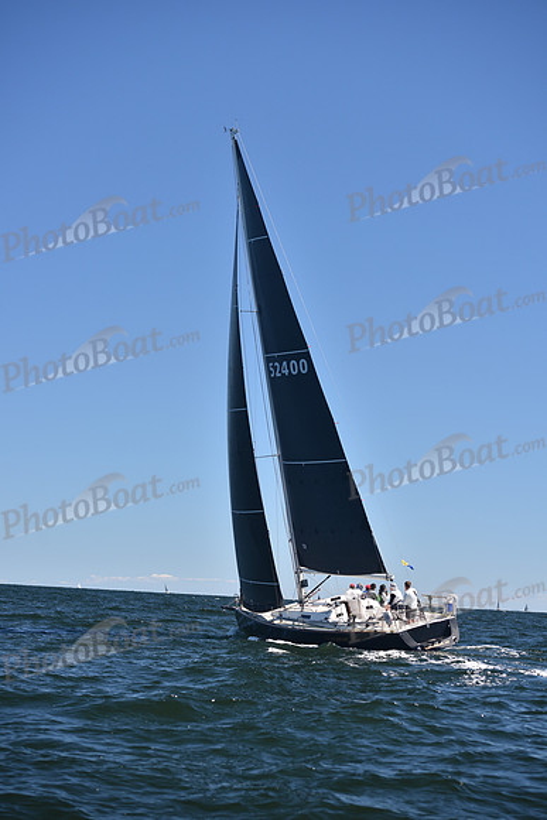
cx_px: 274
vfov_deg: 28.8
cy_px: 410
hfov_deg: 19.5
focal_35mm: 70
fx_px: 1594
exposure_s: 1/800
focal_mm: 70
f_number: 4
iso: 200
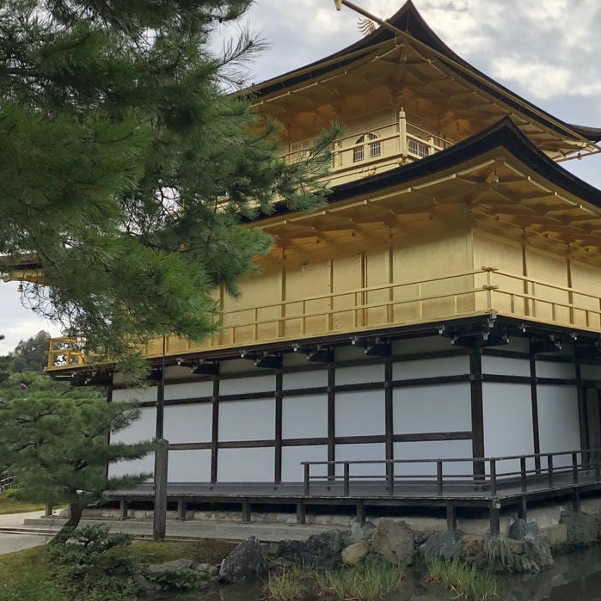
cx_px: 494
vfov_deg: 38.3
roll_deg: +1.6
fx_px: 864
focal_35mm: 44
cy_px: 266
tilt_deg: +11.4
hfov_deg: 36.8
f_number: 1.8
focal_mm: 3.99
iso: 25
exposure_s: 1/3205
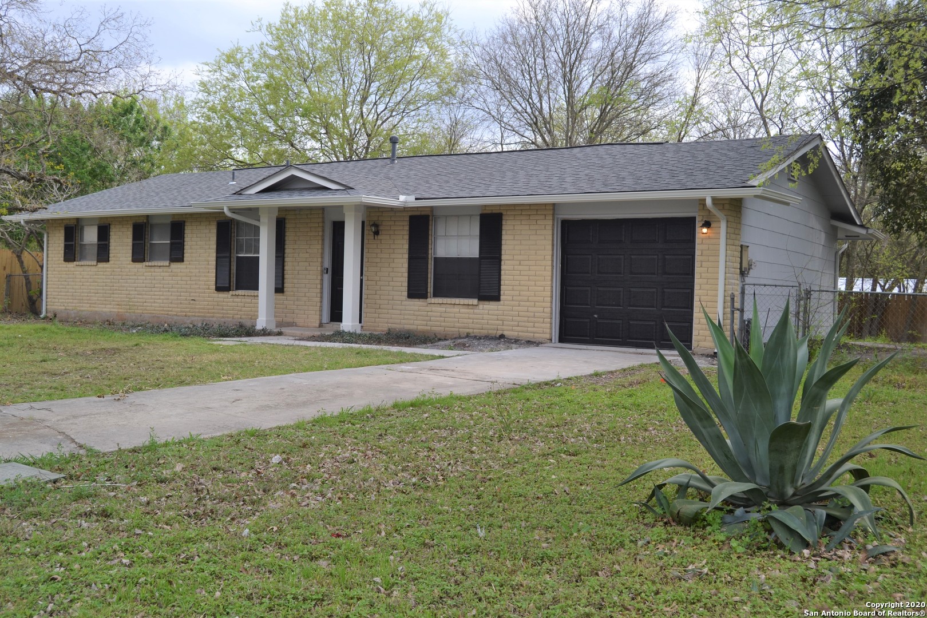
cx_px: 464
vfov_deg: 36.9
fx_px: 927
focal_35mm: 36
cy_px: 309
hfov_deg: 53.1
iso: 100
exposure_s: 1/160
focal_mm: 24
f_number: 6.3
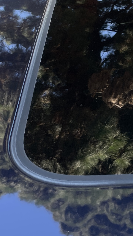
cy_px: 107
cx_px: 208
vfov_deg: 23.7
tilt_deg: -26.8
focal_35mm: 90
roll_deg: +1.1
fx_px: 564
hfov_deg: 12.7
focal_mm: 4.2
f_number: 1.6
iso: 32
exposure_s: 1/356
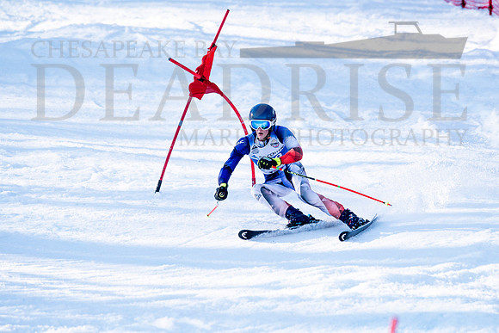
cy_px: 151
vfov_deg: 2.1
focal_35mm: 640
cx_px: 285
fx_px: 8878
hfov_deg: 3.2
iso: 1250
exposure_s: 1/2000
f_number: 8
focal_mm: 560
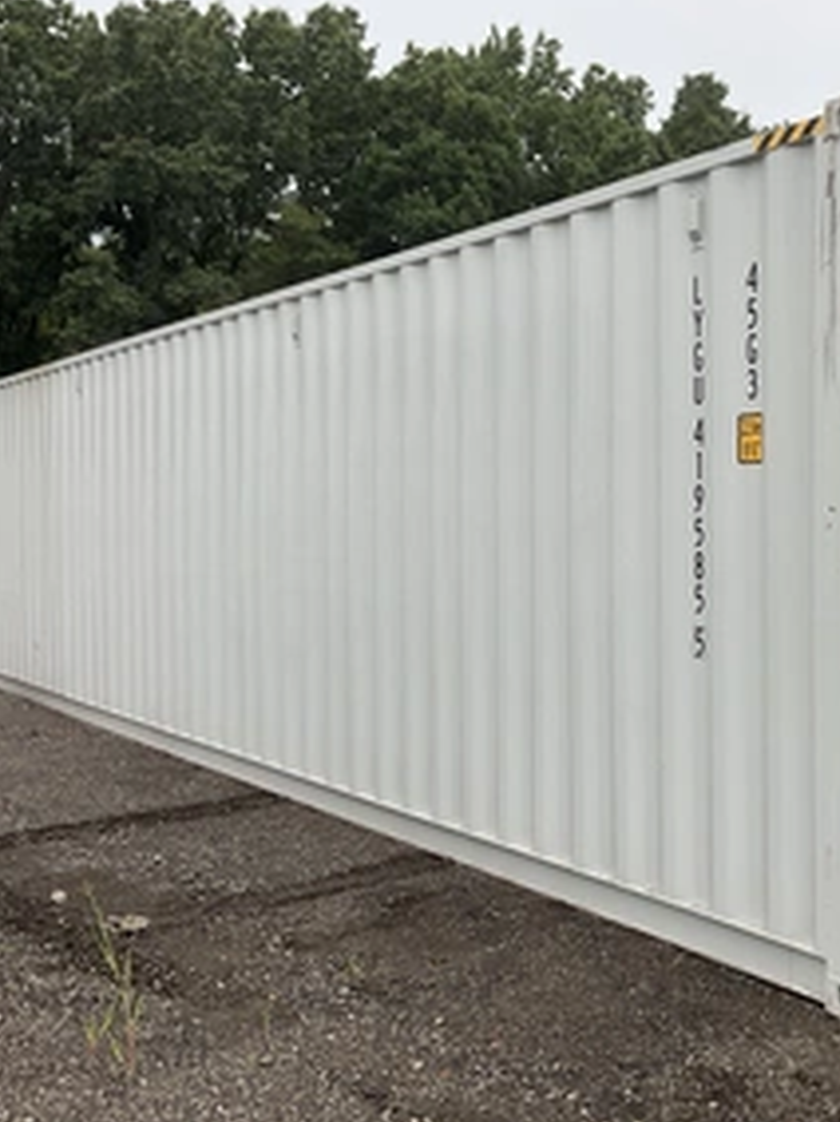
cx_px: 650
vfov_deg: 45.8
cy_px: 539
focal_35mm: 41
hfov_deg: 34.2
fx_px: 1328
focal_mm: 3
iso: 20
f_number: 1.8
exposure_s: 1/228
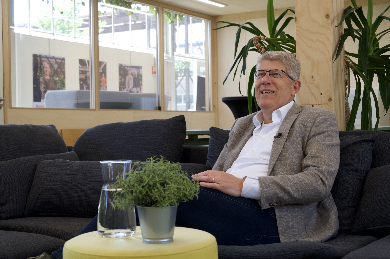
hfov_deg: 36.3
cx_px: 195
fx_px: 595
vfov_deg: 24.6
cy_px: 130
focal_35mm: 55
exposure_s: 1/125
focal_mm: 55
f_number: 8
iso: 1000
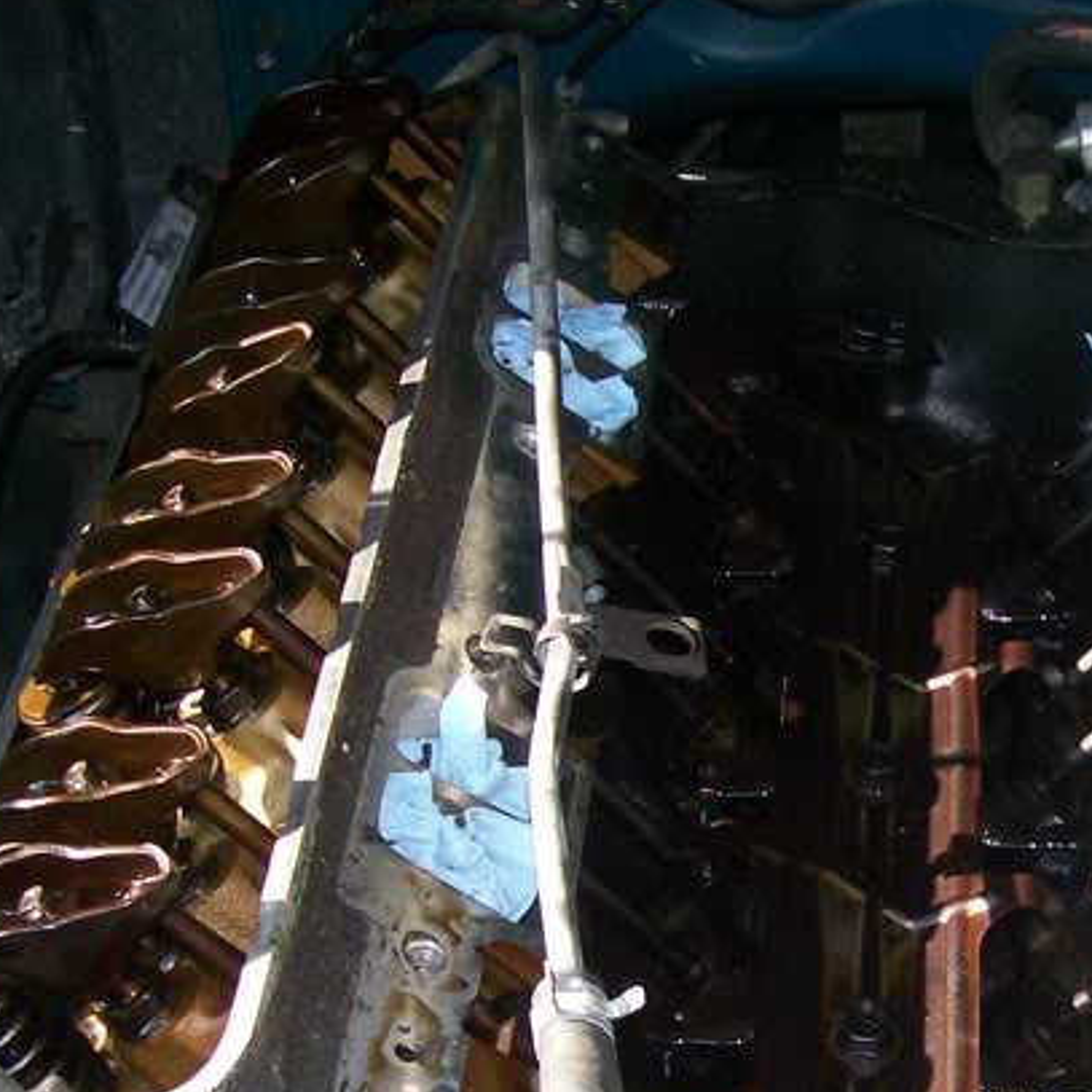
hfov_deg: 21.4
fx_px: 2855
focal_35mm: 80
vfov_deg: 21.4
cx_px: 861
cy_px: 867
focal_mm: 6
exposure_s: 1/177
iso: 80
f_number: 2.7
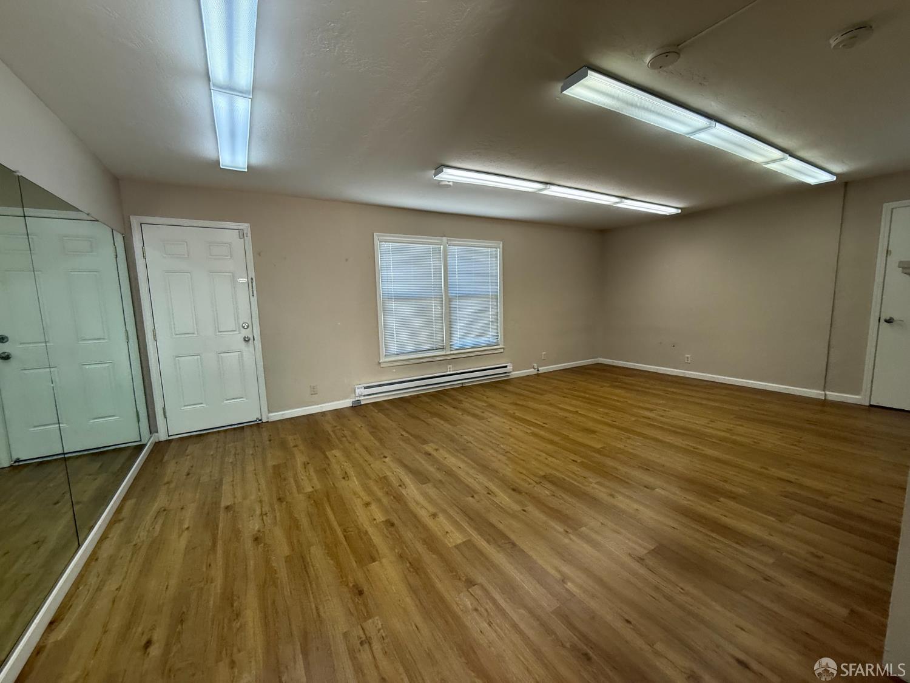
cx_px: 455
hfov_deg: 102.1
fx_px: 368
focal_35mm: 14
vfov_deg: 85.7
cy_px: 342
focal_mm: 2.22
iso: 160
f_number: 2.2
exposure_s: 1/120
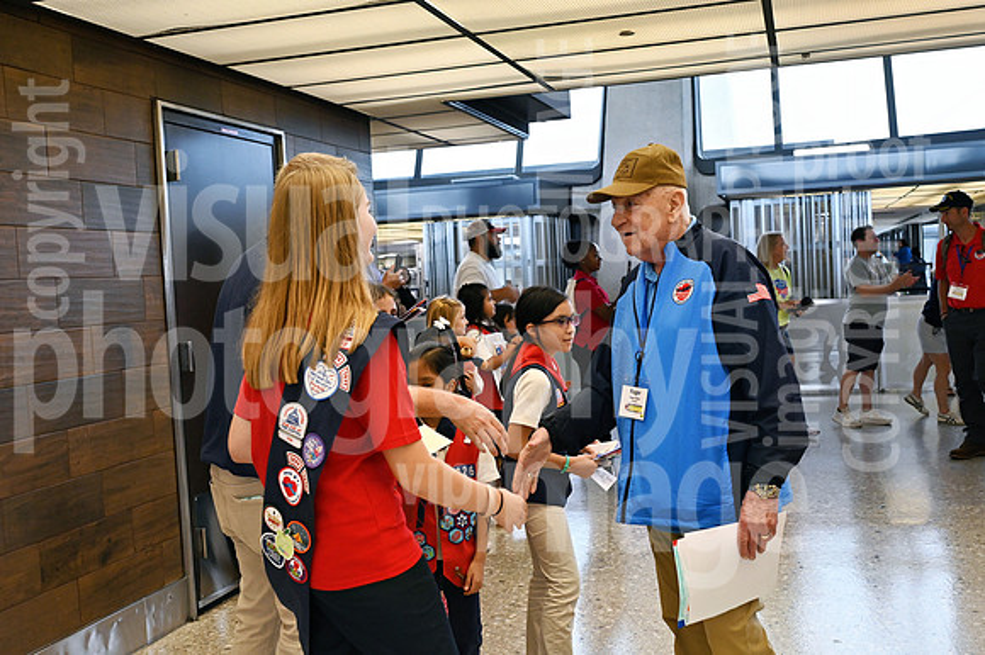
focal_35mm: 36
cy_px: 328
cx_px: 492
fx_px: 984
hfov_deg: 53.2
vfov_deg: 36.8
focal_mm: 24
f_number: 4
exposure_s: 1/320
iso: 1100
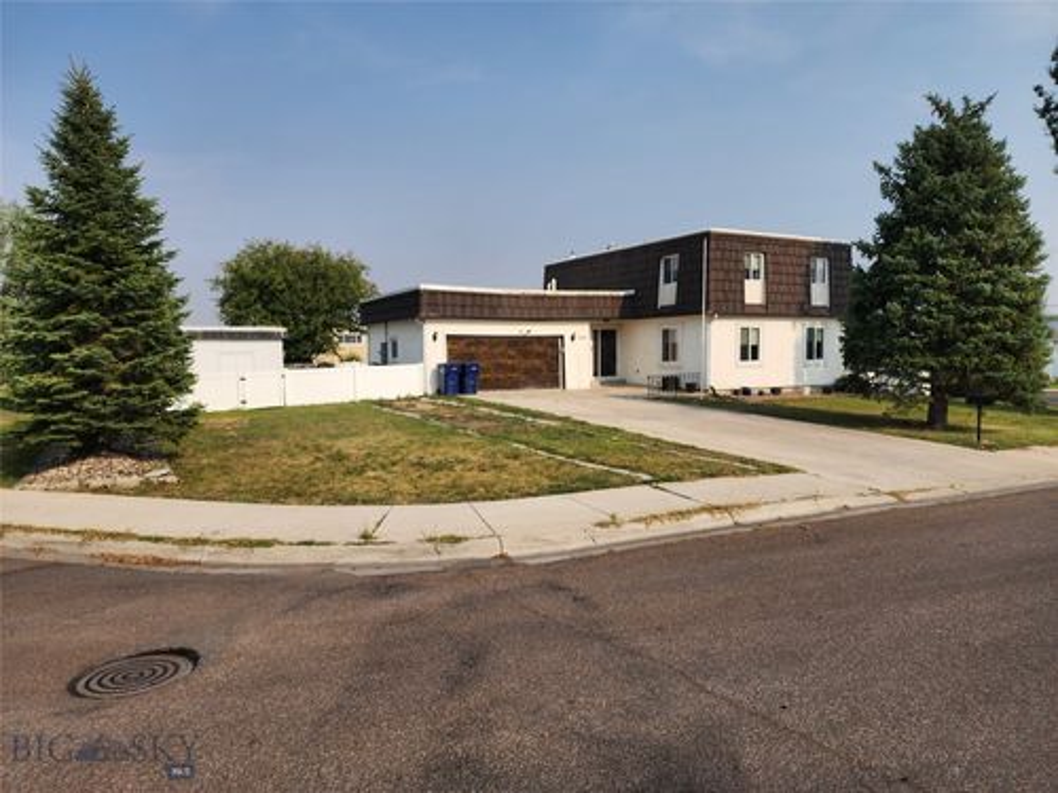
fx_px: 703
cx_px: 529
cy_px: 396
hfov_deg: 73.9
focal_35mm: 23
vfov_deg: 58.9
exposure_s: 1/1258
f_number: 1.8
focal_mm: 6.4
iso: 12
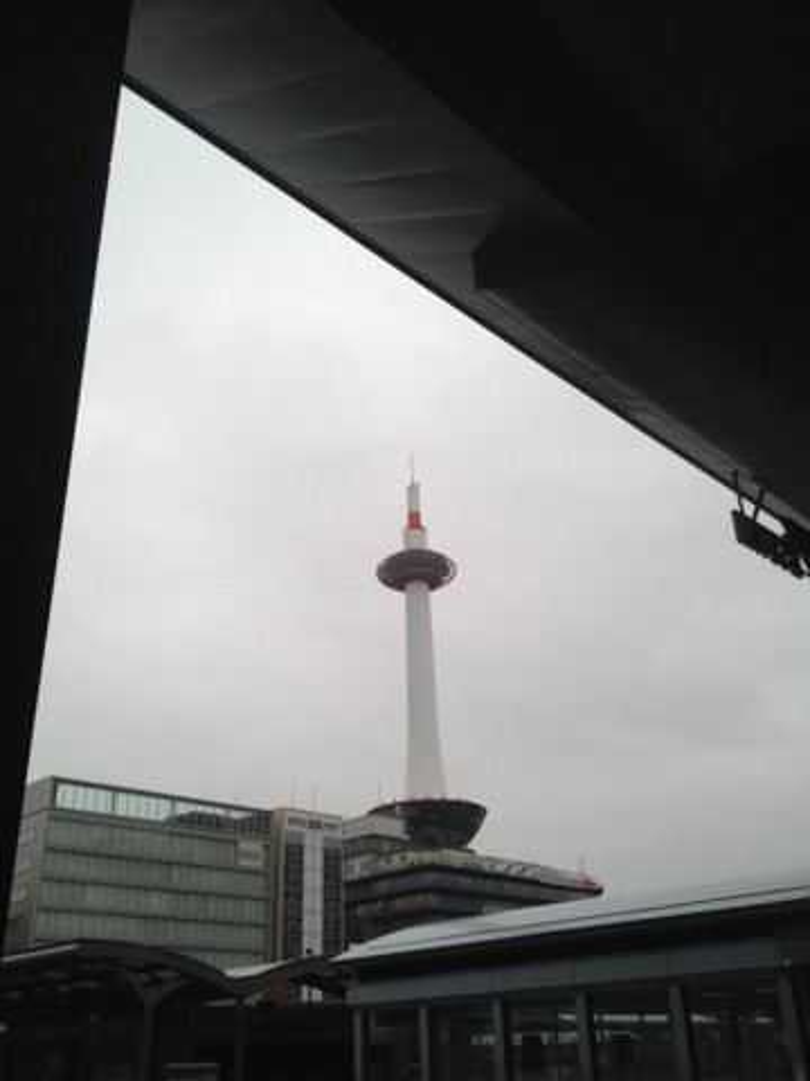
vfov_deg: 52.6
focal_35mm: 35
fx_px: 1092
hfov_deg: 40.7
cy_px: 540
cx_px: 405
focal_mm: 4.28
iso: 50
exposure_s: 1/120
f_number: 2.4
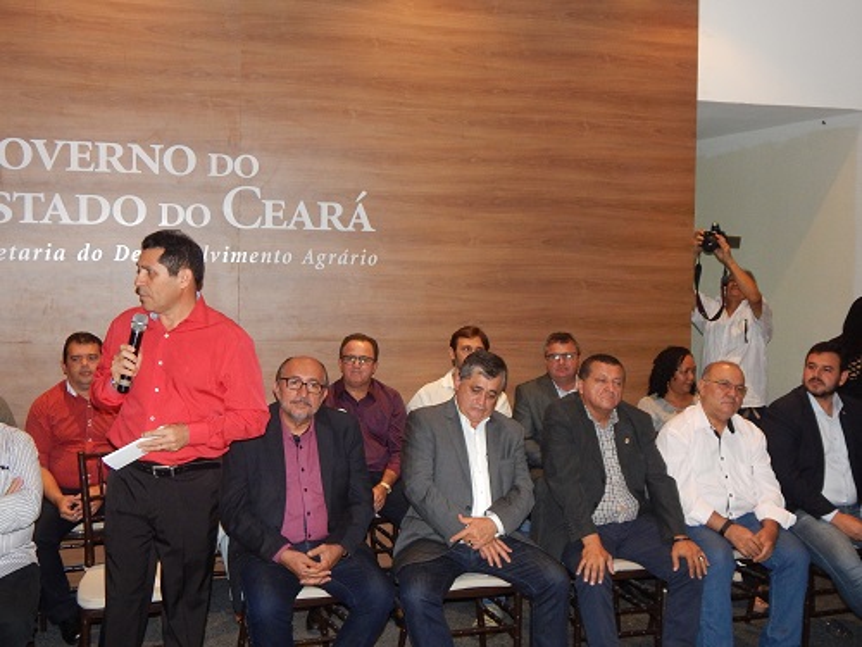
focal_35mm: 38
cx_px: 431
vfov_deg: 37.7
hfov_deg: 49.0
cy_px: 324
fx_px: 946
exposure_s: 1/30
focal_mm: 6.8
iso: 400
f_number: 3.4
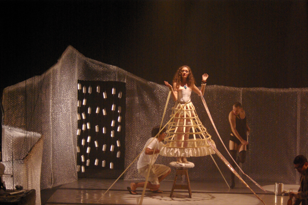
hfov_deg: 19.5
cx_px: 178
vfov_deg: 13.0
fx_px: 898
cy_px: 122
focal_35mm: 105
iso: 1600
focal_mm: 58
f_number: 4
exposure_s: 1/125
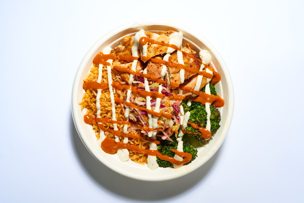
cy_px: 102
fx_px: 402
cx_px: 152
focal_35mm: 48
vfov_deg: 28.3
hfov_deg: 41.4
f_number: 10
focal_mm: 47.6
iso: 125
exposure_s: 1/125
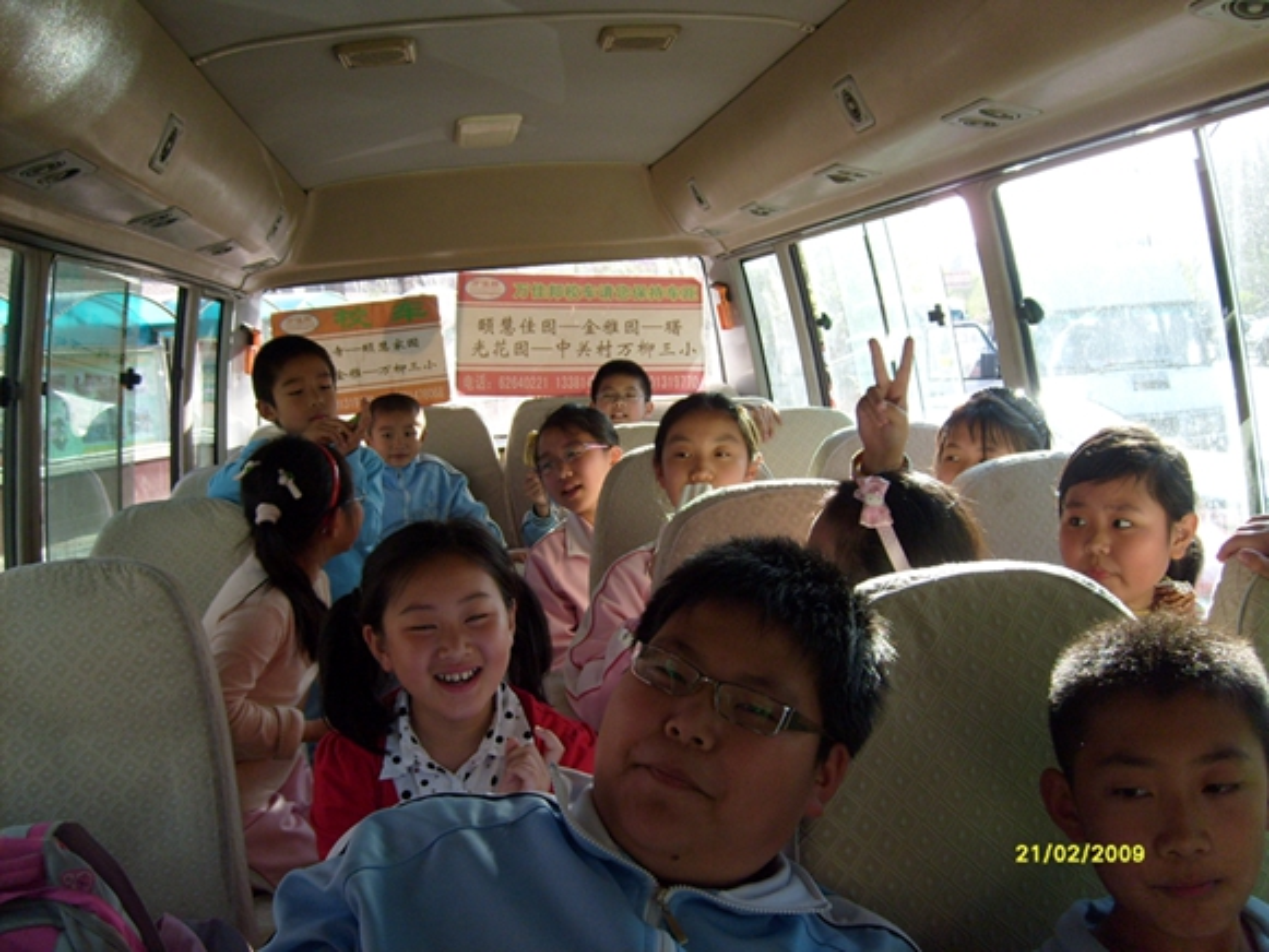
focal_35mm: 35
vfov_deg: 40.7
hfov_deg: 52.6
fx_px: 1283
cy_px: 476
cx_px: 634
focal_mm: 5.8
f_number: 2.8
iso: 80
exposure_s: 1/180
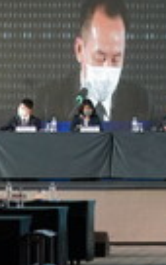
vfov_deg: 11.4
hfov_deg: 6.9
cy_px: 58
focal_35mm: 184
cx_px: 344
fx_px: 1332
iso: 5000
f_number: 11
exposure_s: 1/60
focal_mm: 41
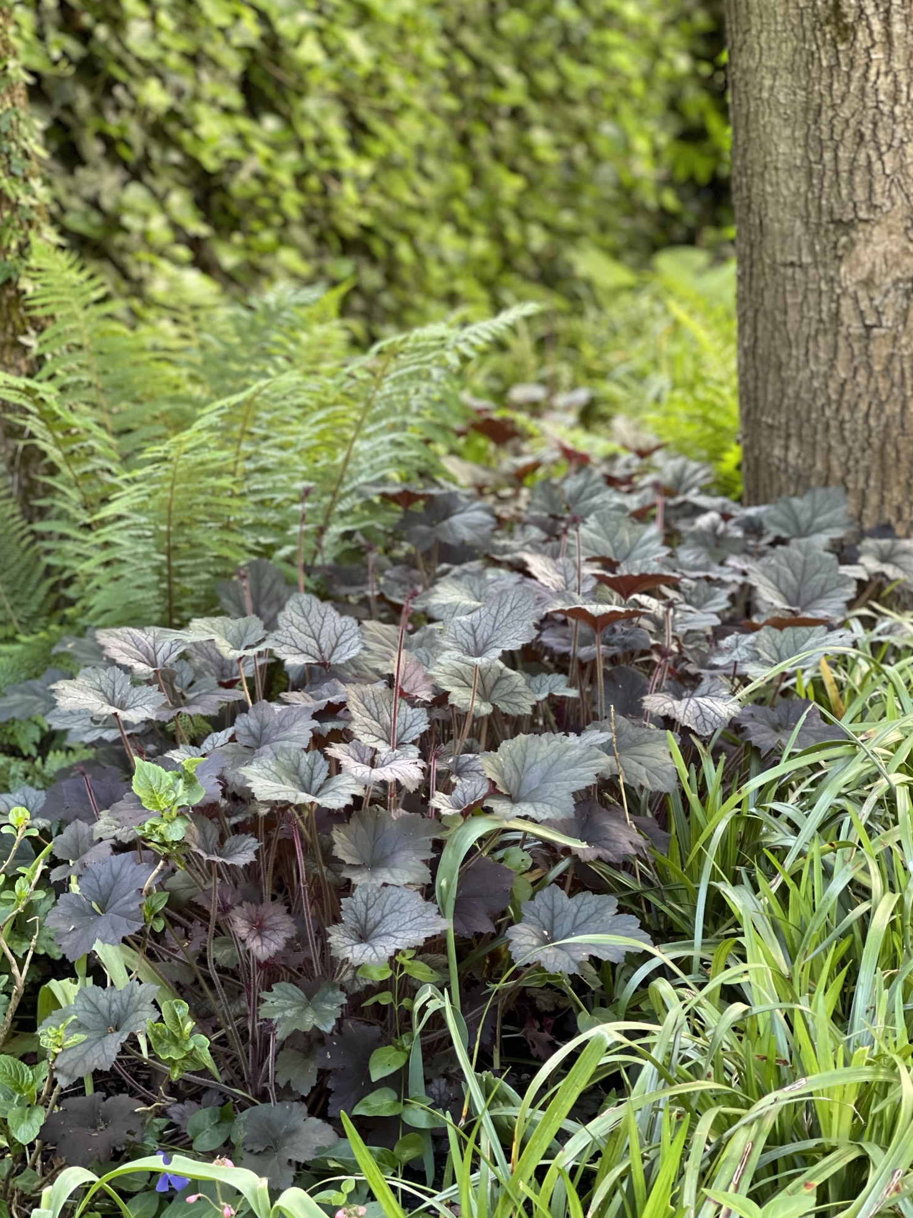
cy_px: 633
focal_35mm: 67
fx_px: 2356
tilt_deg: -12.9
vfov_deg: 29.0
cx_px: 451
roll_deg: -0.8
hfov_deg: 21.9
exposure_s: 1/103
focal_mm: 7.5
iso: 250
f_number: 2.2
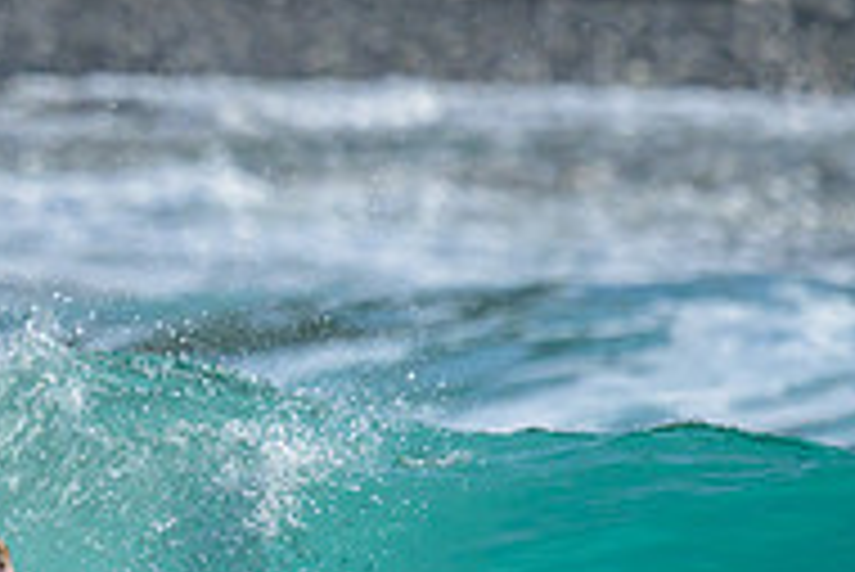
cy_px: 397
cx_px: -570
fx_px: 79336
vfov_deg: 0.4
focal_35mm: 3338
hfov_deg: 0.6
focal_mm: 800
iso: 280
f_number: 6.3
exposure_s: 1/2000
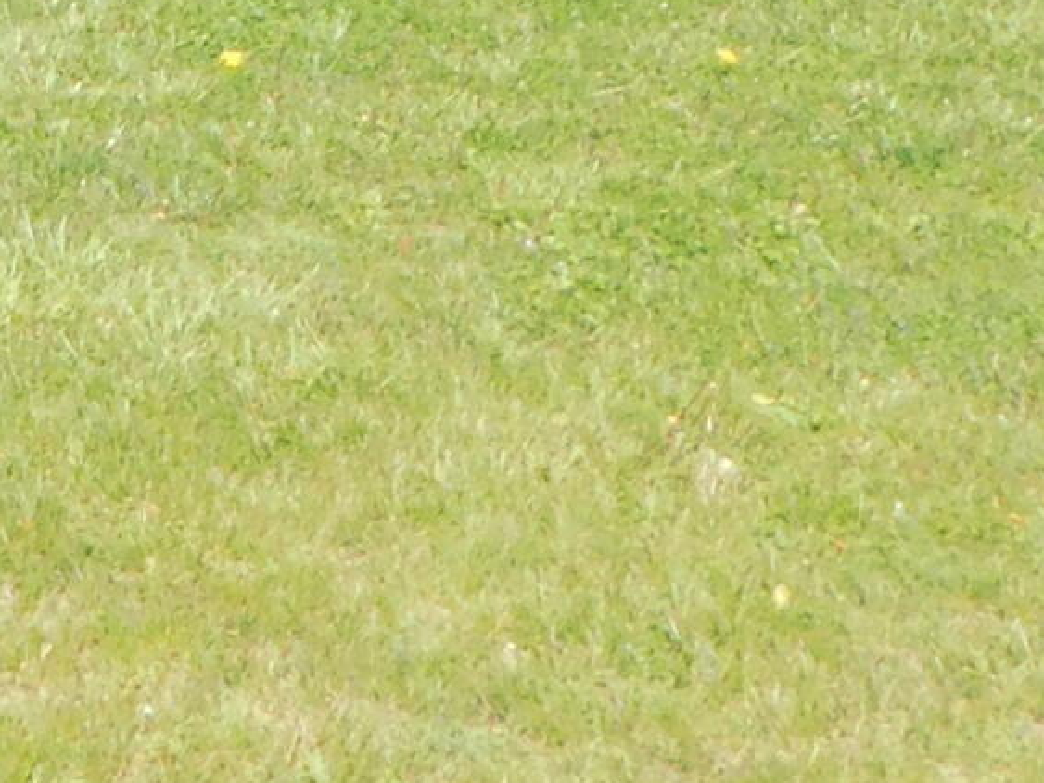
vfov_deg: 10.8
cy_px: -640
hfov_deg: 13.3
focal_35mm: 128
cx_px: -1048
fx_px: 3860
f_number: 3
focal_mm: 4.1
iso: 125
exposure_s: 1/800
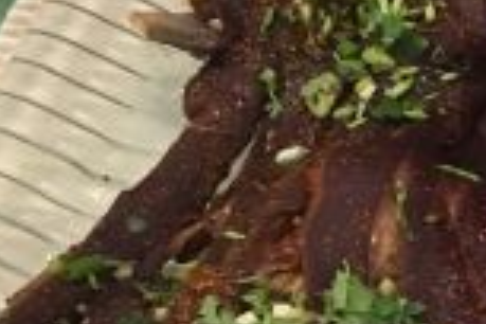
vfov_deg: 9.9
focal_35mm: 138
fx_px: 1863
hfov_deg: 13.1
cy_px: 313
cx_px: 924
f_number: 2.2
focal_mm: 4.15
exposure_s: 1/17
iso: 100
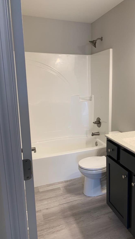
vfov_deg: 66.1
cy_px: 118
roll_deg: +0.7
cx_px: 92
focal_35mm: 29
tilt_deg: -11.7
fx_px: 185
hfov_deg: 39.6
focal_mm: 4.25
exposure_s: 1/60
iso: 50
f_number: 1.8
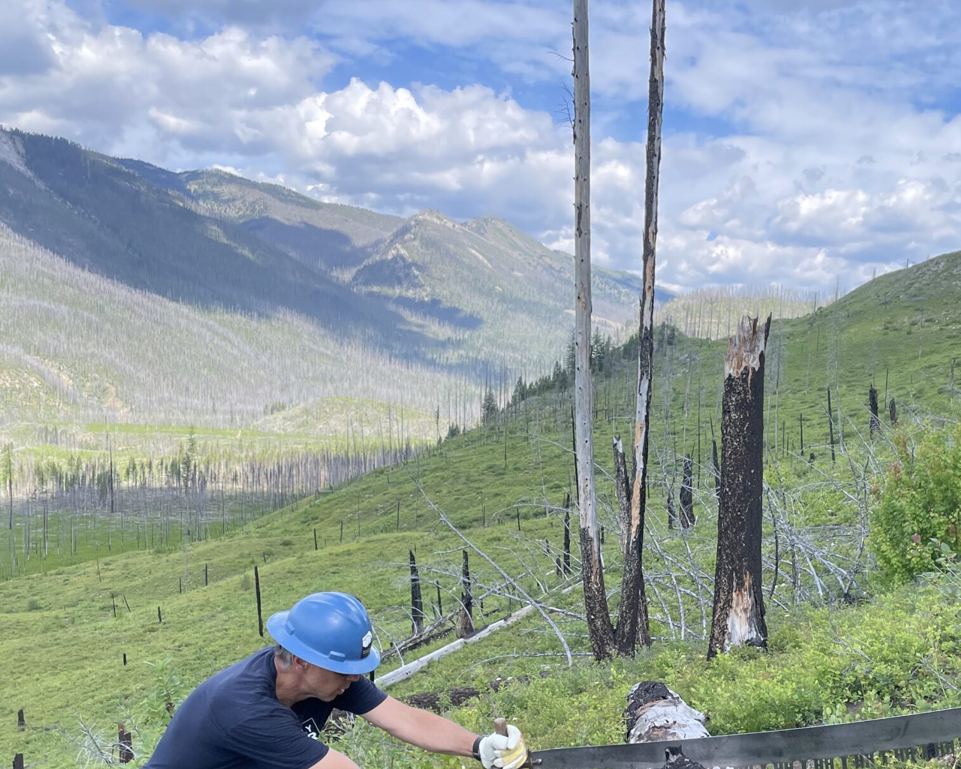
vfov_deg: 34.3
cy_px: 552
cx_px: 620
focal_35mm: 43
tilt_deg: -6.8
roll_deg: -3.5
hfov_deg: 42.5
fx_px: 1223
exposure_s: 1/1289
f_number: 1.6
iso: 32
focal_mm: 4.2
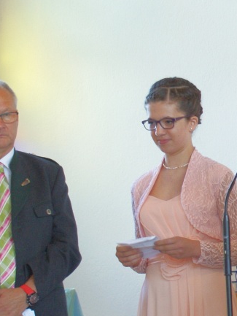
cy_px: 207
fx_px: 1594
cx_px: 381
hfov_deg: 8.3
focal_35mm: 175
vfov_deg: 11.3
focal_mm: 35
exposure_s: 1/13
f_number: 5.6
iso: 400
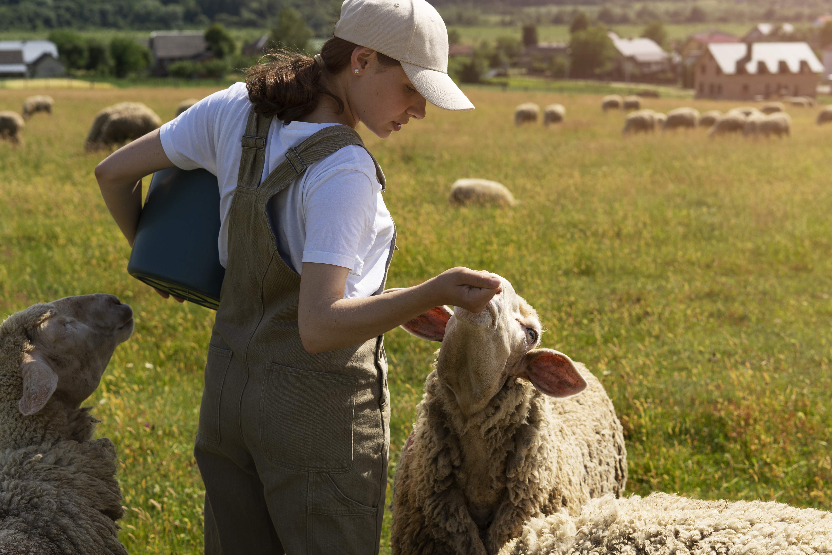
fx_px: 1363
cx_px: 443
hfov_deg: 33.9
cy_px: 293
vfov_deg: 23.0
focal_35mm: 59
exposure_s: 1/640
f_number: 5
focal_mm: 50
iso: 125
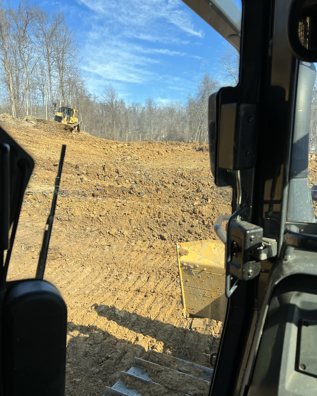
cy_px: 208
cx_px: 156
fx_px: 328
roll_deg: +0.7
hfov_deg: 51.5
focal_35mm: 28
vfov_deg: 62.2
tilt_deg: -7.3
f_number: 1.5
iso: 50
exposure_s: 1/1838
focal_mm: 5.7
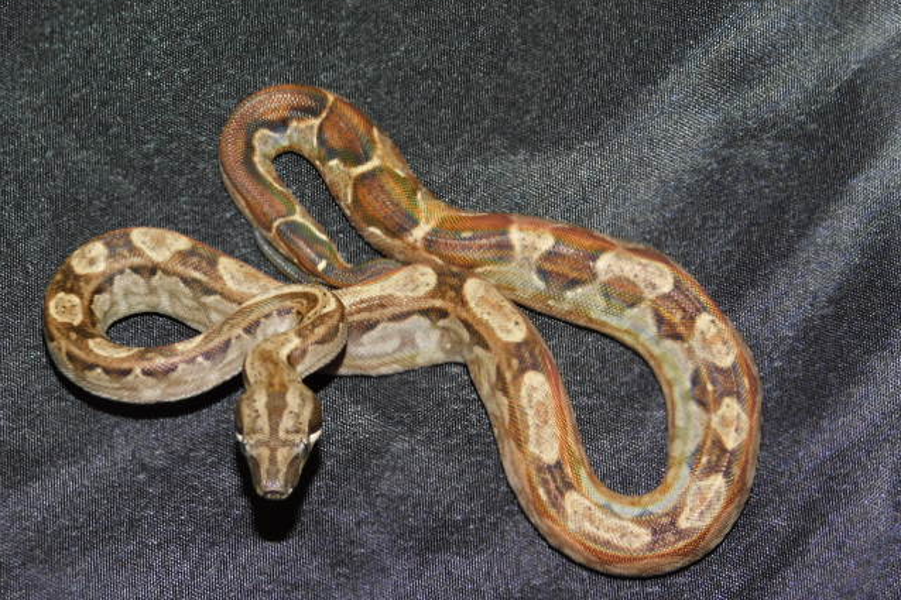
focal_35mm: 120
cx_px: 450
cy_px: 306
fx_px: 3002
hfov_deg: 17.1
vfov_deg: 11.4
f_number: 4.8
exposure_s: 1/60
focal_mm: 20.3
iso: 200
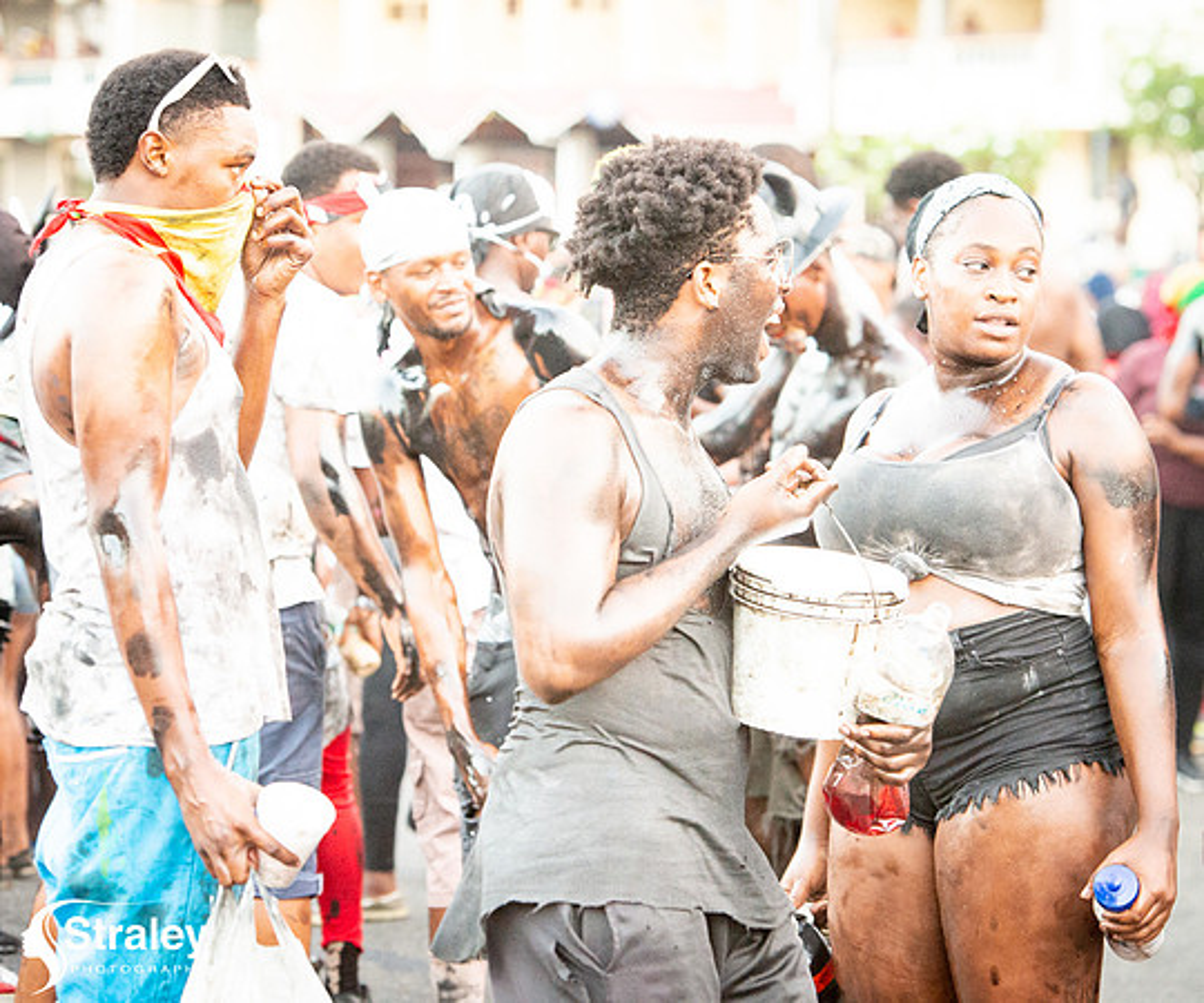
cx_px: 596
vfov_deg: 10.4
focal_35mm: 152
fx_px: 5495
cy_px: 454
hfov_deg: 12.5
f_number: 5
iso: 5000
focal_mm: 120
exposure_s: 1/200
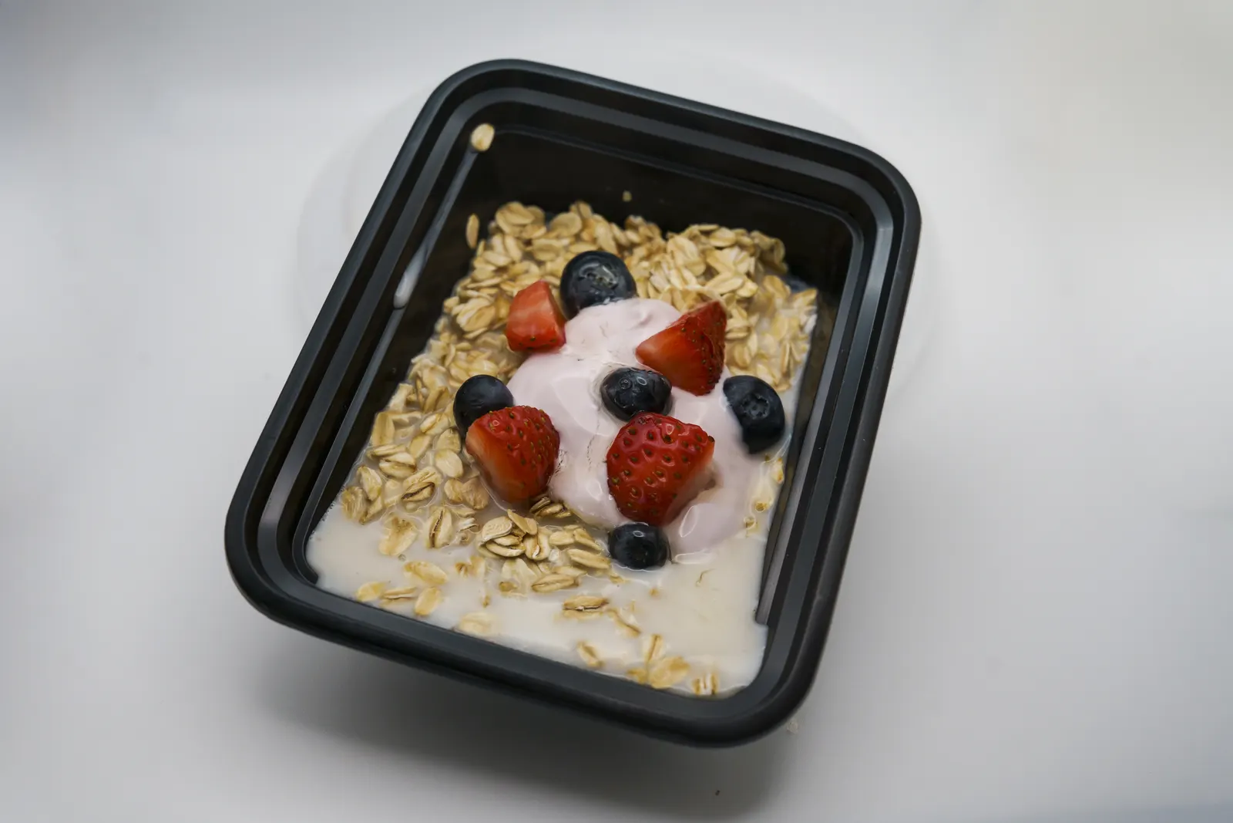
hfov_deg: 54.4
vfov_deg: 37.9
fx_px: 1199
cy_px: 412
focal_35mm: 35
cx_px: 616
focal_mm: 35
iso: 1250
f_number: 5.6
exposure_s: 1/80
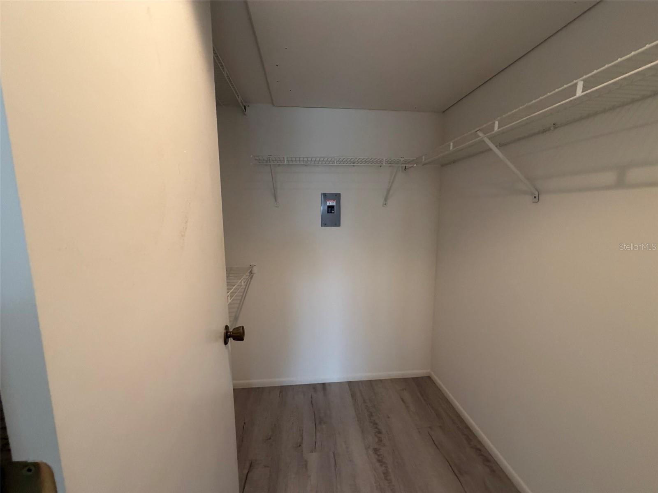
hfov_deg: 102.1
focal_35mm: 14
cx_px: 329
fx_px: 266
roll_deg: -0.1
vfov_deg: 85.7
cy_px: 246
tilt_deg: -4.5
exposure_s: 1/95
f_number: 2.2
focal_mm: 2.22
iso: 320
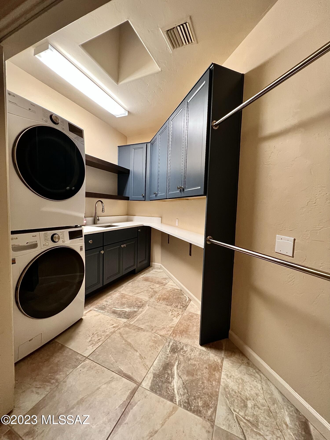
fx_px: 165
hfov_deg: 89.9
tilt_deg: -3.9
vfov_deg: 106.2
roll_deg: -2.3
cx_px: 165
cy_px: 220
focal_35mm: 13
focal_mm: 1.57
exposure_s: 1/60
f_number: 1.8
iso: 320
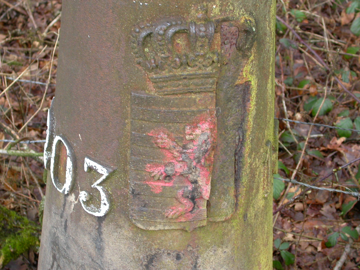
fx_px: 874
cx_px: 180
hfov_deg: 23.3
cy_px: 135
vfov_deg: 17.6
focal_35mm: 84
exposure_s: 1/77.4
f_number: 3.6
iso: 100
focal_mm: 17.5
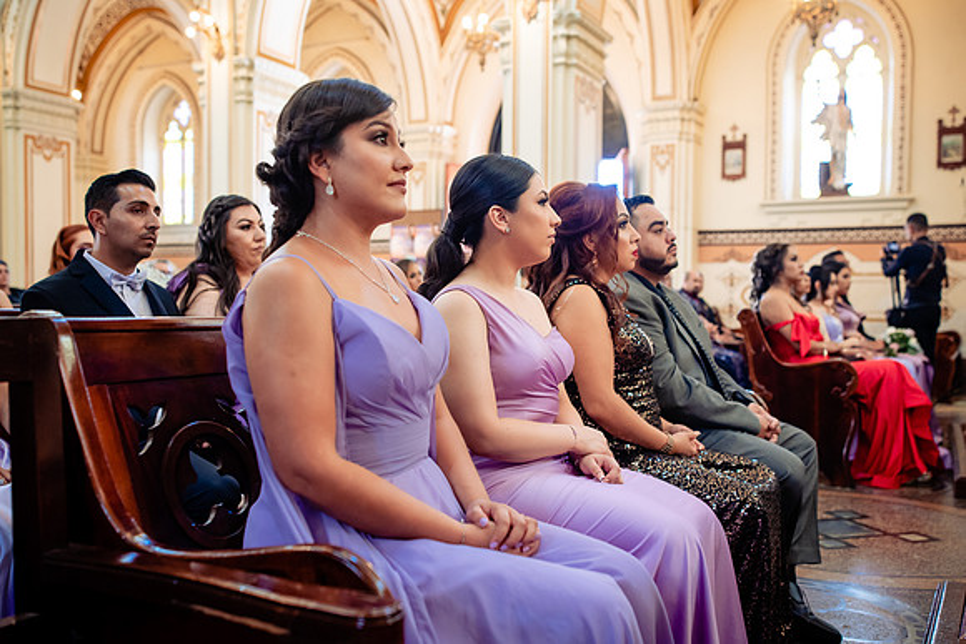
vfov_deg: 36.7
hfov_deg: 52.9
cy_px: 322
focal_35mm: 36
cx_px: 483
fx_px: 972
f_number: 3.2
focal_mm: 35
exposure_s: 1/80
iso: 1250
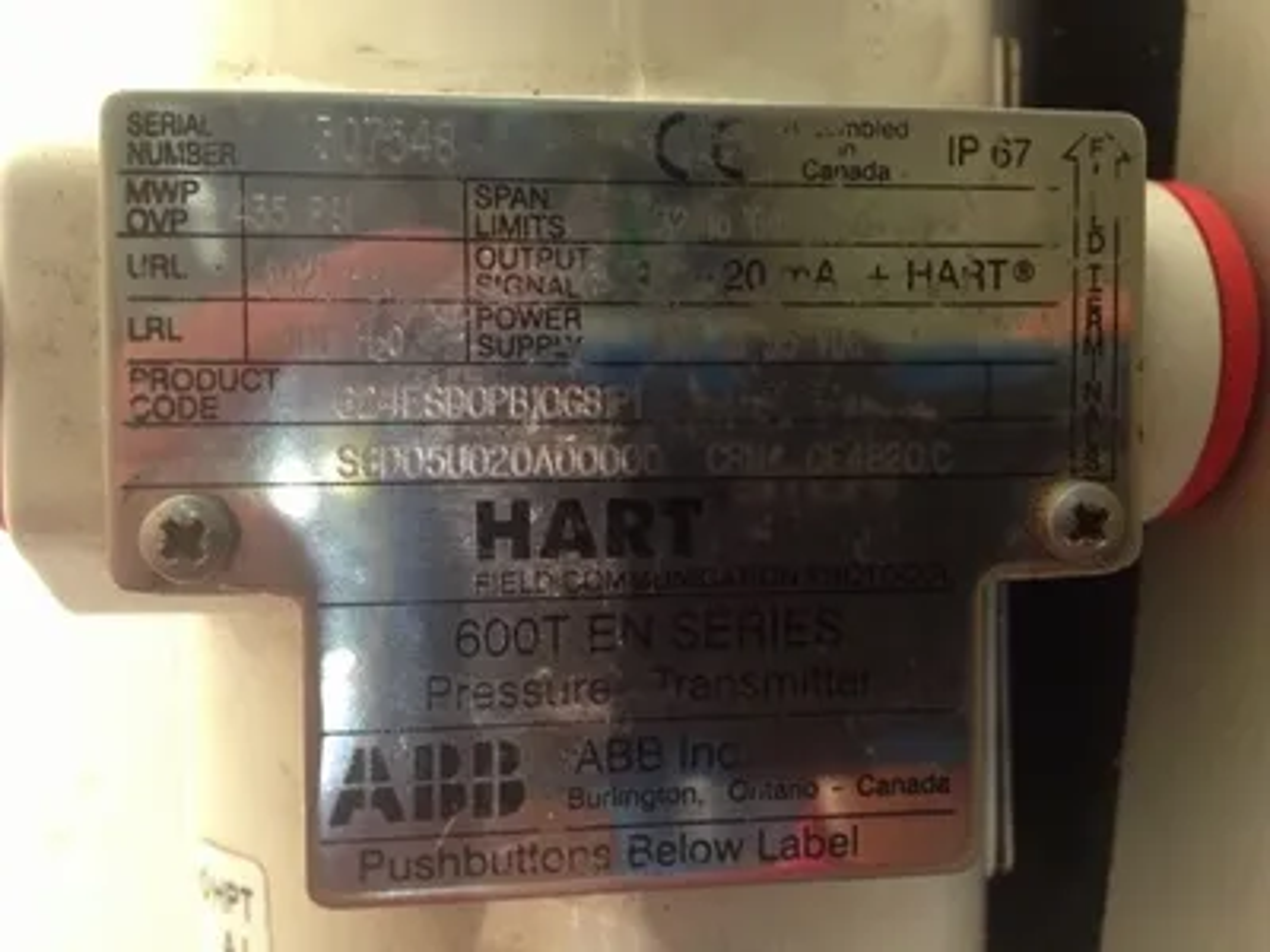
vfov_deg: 40.7
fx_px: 1284
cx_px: 635
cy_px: 476
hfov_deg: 52.6
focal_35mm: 35
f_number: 2.4
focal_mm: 4.28
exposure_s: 1/20
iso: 250
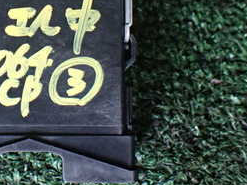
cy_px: -4
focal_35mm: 73
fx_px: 521
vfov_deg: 19.5
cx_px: 26
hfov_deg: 25.9
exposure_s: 1/30
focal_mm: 5.4
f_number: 2.3
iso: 800
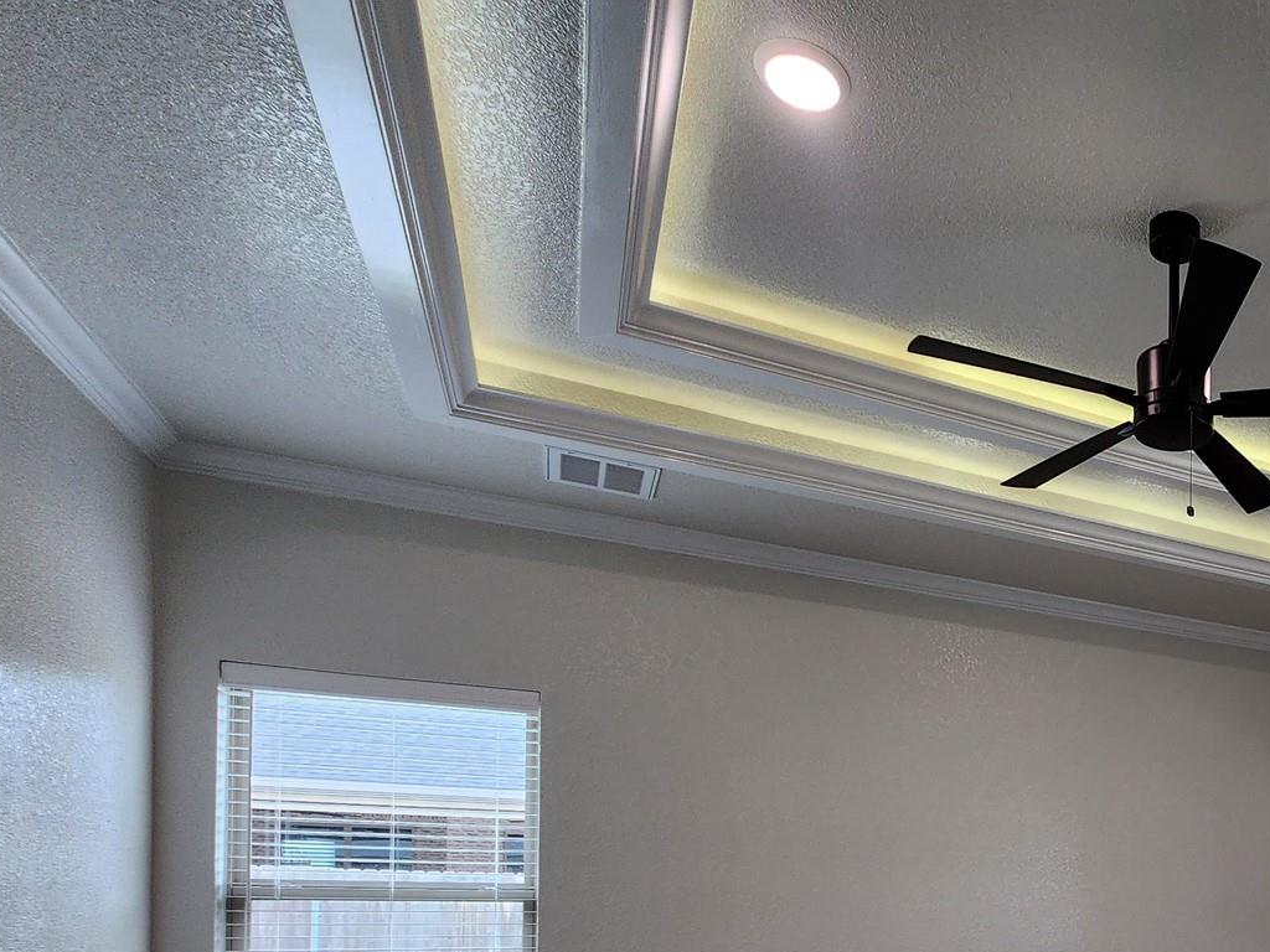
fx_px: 954
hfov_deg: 55.1
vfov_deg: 46.2
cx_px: 1217
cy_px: 911
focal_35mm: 26
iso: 80
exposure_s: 1/60
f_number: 2.2
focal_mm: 2.2
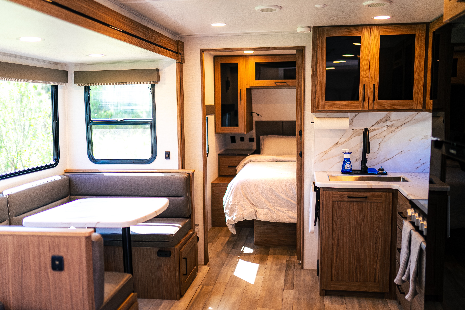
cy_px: 155
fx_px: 452
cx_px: 232
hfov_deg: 54.4
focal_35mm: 35
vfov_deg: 37.9
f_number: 1.4
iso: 200
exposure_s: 1/80
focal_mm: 35
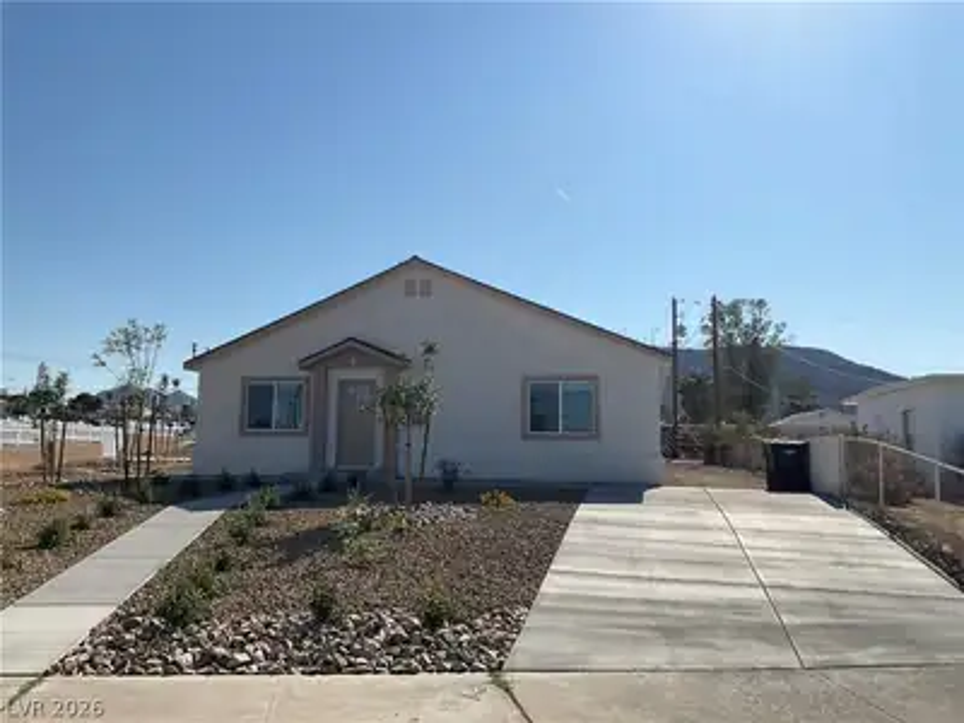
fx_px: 808
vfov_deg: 48.2
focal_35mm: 29
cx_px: 482
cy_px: 362
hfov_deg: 61.7
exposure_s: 1/4065
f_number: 1.8
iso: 16
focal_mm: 3
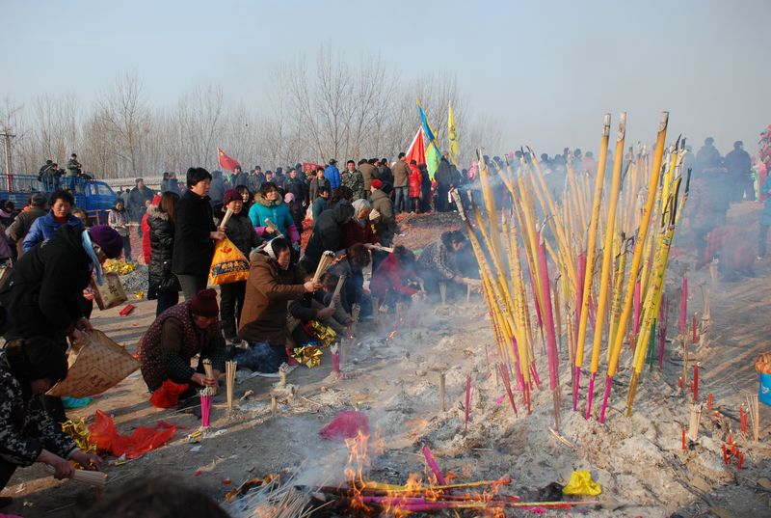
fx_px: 644
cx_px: 386
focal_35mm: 30
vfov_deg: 43.8
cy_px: 259
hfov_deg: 61.8
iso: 250
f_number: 5
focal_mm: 20
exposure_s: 1/800
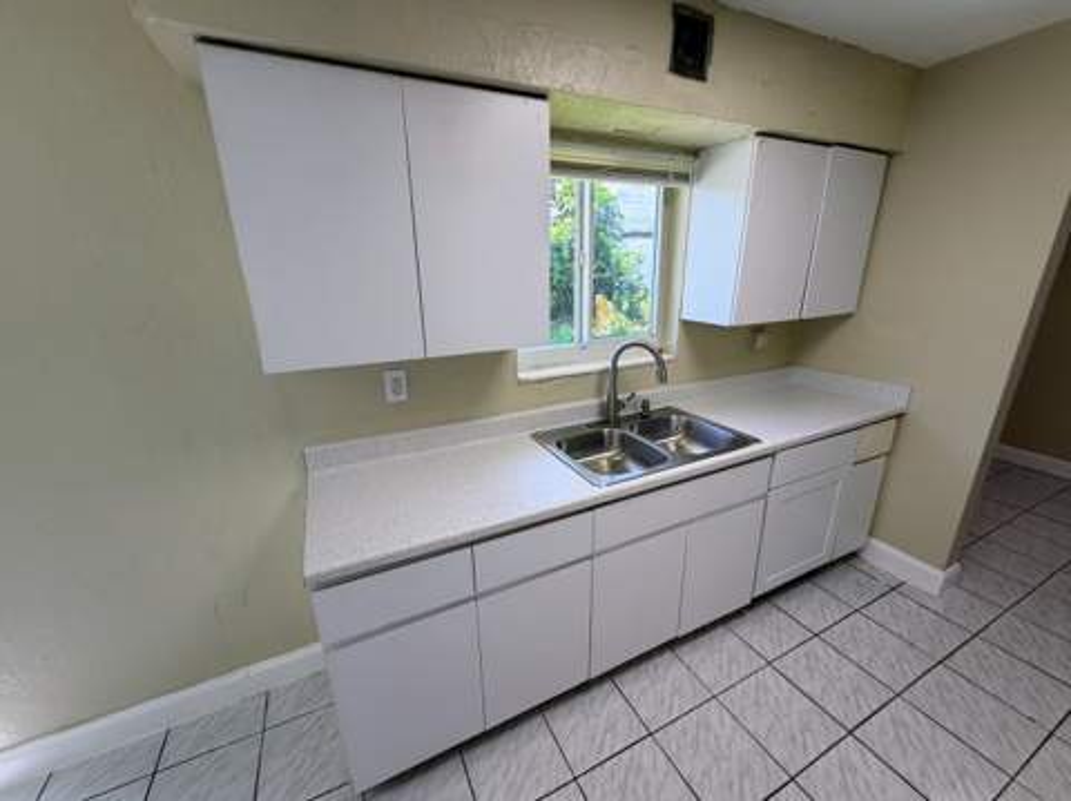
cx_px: 536
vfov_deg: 85.6
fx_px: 433
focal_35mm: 14
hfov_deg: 102.1
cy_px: 400
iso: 80
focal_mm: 2.22
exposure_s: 1/120
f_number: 2.2
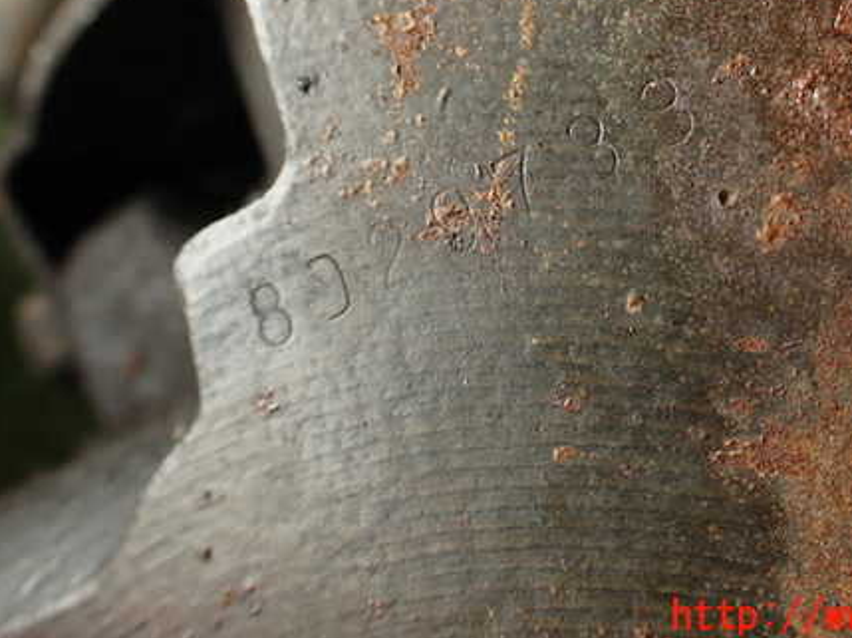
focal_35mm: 42
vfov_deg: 33.9
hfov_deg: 44.5
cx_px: 524
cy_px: 195
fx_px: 1033
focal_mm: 5.4
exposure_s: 1/80
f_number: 3.2
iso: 100
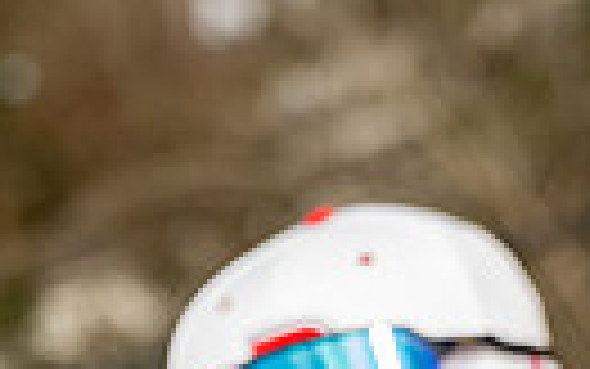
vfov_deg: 5.2
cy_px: 932
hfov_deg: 8.6
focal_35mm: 245
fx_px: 3941
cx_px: 360
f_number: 4
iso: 100
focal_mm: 70
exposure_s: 1/250
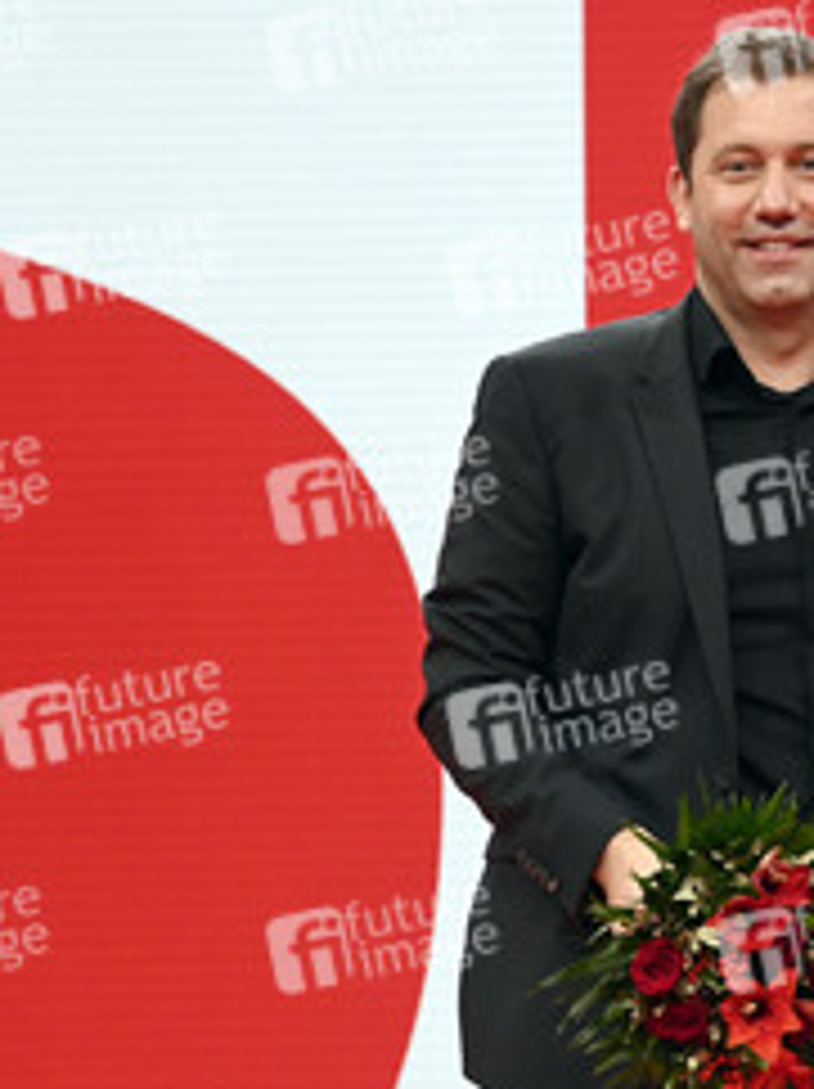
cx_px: 893
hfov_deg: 8.9
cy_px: 603
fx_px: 5182
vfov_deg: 12.0
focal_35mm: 165
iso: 5000
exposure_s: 1/500
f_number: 5.6
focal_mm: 92
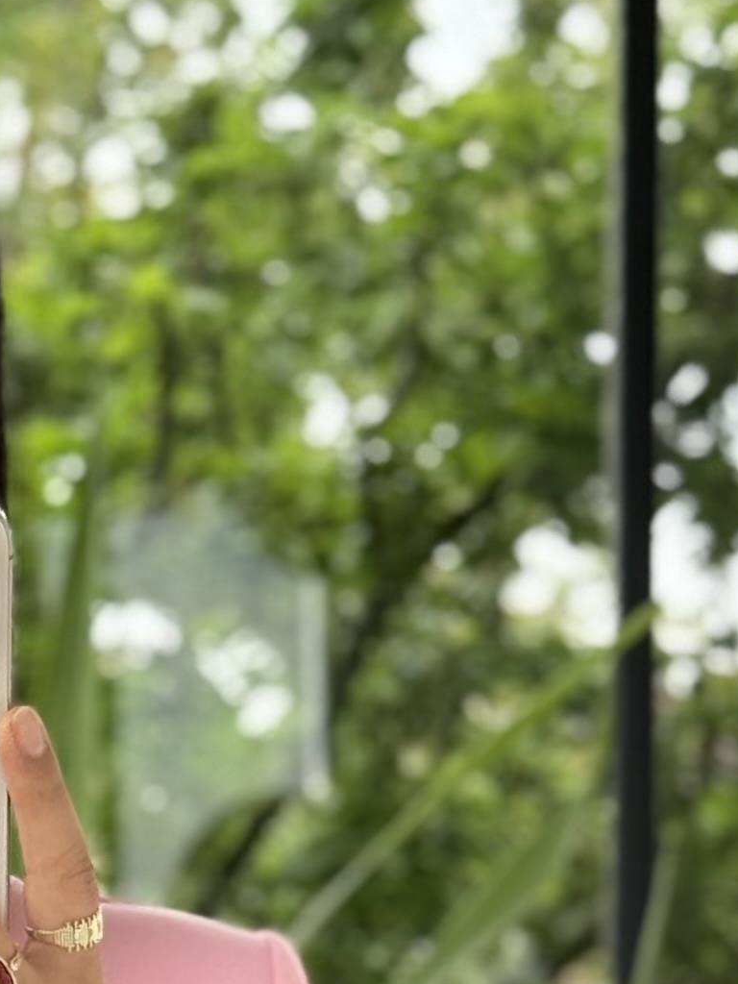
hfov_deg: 7.8
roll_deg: +0.6
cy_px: 1731
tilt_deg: -19.0
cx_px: -118
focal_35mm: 189
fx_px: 5373
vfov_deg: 9.9
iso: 100
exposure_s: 1/394
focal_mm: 6.76
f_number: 1.78
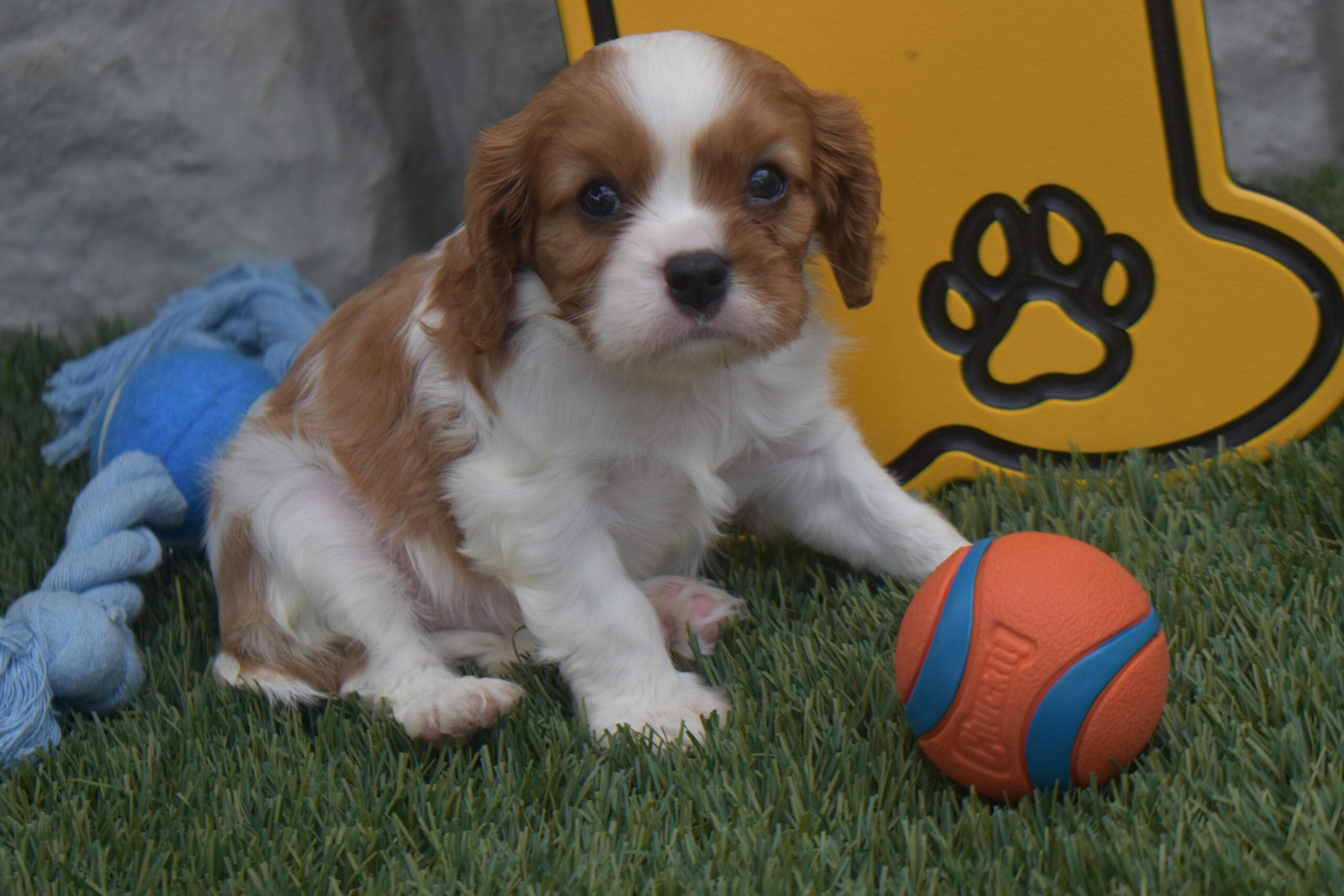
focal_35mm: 78
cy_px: 448
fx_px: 2912
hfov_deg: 26.0
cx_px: 672
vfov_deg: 17.5
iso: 200
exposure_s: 1/250
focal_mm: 52
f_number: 5.6
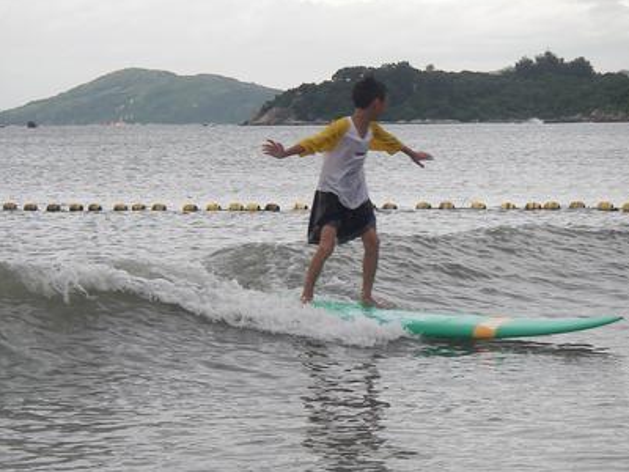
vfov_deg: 13.0
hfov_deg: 17.3
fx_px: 2071
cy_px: 255
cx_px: 304
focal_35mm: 114
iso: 64
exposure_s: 1/320
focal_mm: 13.8
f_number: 3.9
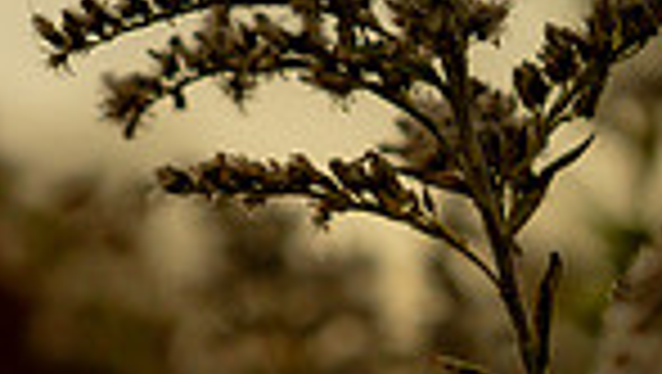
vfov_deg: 3.4
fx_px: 6184
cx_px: 207
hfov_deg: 6.1
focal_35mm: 352
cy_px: -196
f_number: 4
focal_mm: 85
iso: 1000
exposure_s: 1/5000
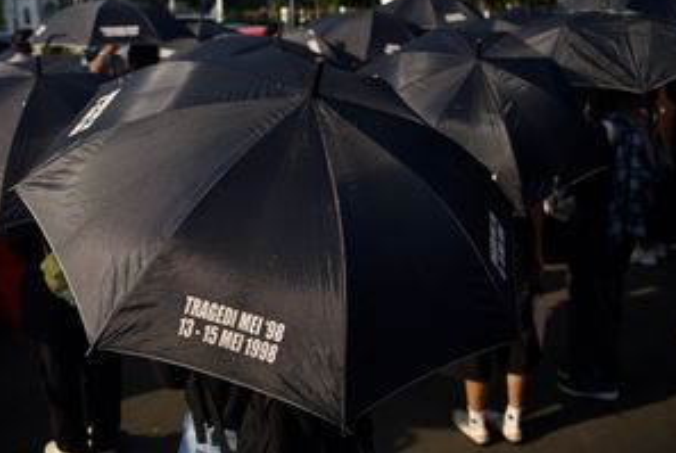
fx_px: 736
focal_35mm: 39
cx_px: 285
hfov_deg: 49.1
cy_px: 158
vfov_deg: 34.0
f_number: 3.5
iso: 100
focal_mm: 29.1
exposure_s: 1/1600
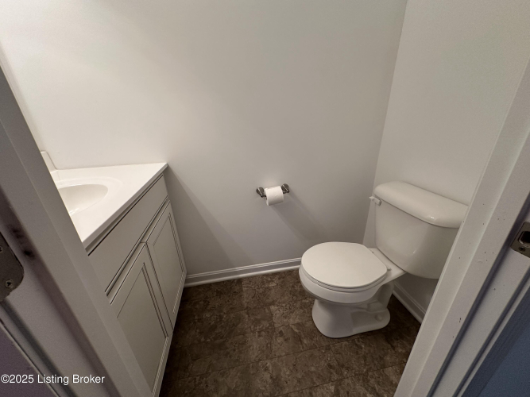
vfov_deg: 85.7
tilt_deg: -23.8
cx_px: 265
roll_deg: +2.1
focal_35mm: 14
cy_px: 198
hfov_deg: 102.1
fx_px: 214
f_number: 2.2
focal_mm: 2.22
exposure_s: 1/60
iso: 200
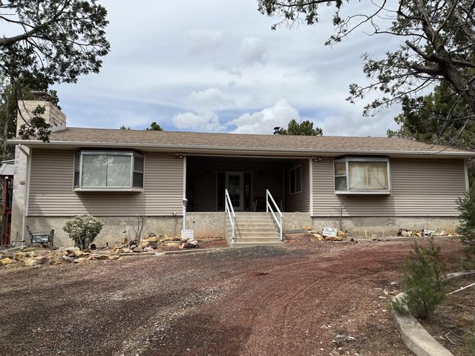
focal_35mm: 26
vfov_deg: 53.1
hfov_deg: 67.3
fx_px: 357
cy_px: 178
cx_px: 238
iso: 50
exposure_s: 1/5076
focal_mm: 5.1
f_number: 1.6
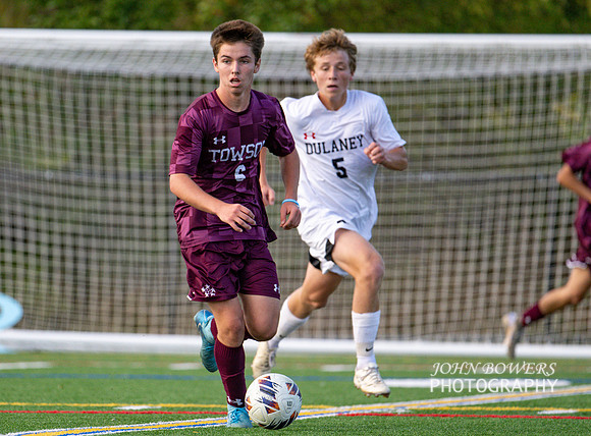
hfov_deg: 3.5
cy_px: 244
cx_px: 198
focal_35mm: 569
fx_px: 9664
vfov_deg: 2.6
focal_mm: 400
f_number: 4.5
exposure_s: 1/2500
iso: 2000
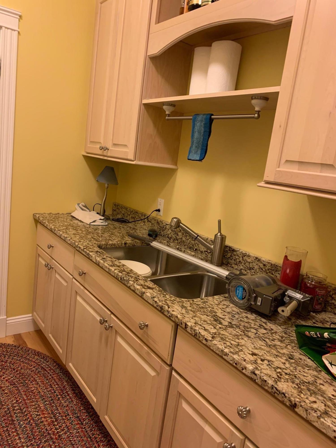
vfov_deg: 67.3
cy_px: 224
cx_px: 168
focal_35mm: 26
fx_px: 336
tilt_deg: -10.2
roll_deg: -7.8
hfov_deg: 53.1
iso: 250
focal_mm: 4.25
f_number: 1.8
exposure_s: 1/40
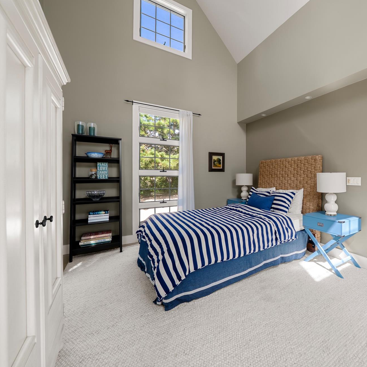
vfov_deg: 87.4
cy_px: 181
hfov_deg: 81.9
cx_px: 267
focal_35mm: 16
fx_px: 192
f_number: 10
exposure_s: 1/20
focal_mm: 12
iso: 640
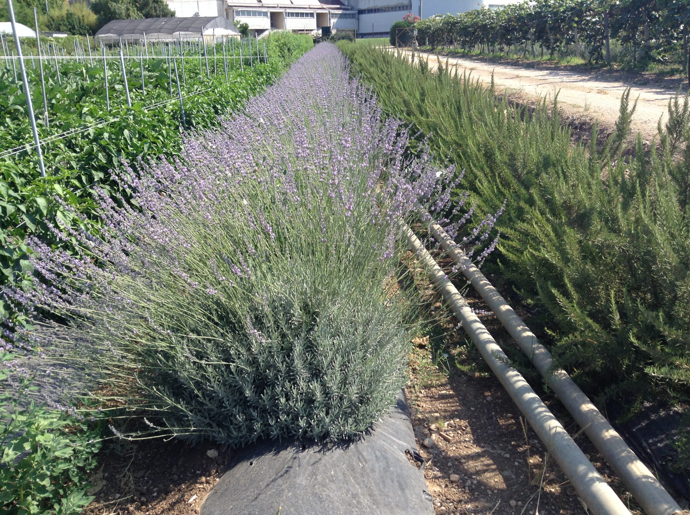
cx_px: 345
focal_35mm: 33
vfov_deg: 42.8
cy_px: 258
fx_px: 657
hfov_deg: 55.4
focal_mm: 3.3
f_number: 2.4
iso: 25
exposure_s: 1/610
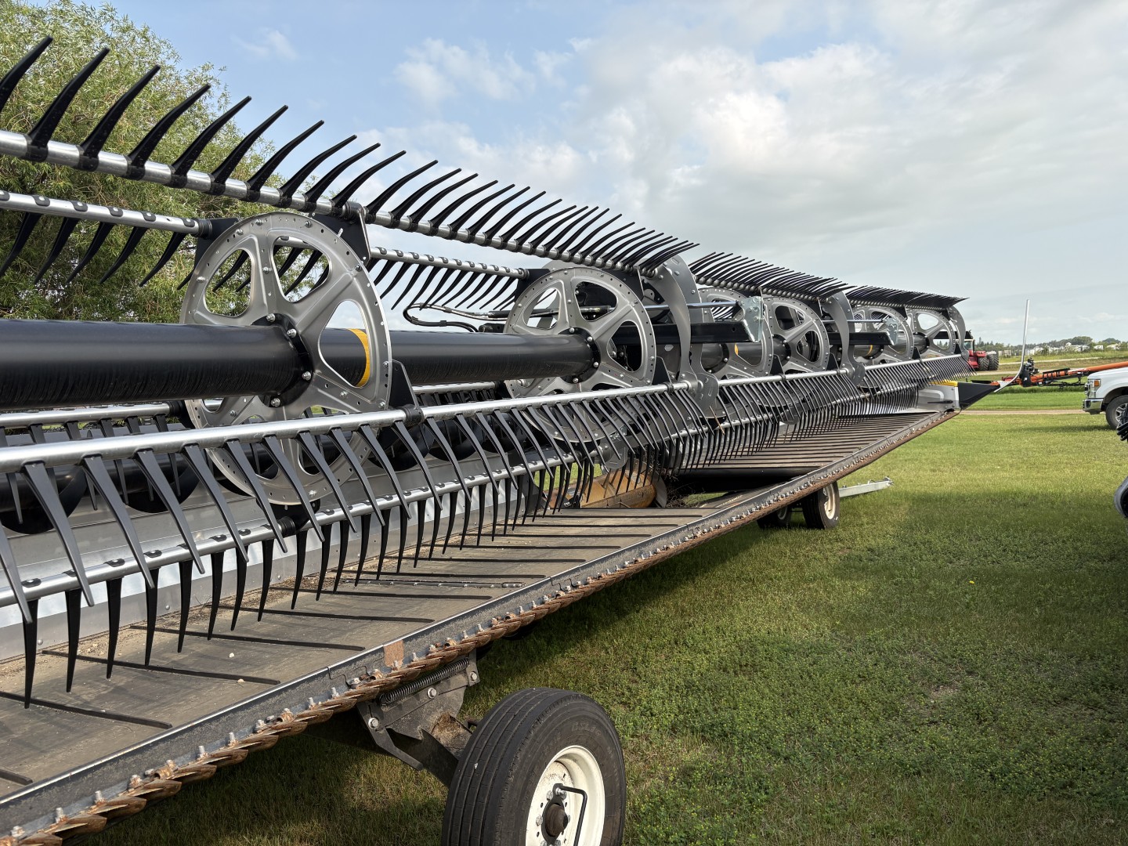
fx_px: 847
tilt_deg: -3.1
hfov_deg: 67.3
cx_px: 564
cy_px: 423
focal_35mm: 26
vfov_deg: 53.1
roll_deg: +3.9
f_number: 1.6
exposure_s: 1/2208
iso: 50
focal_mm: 5.96
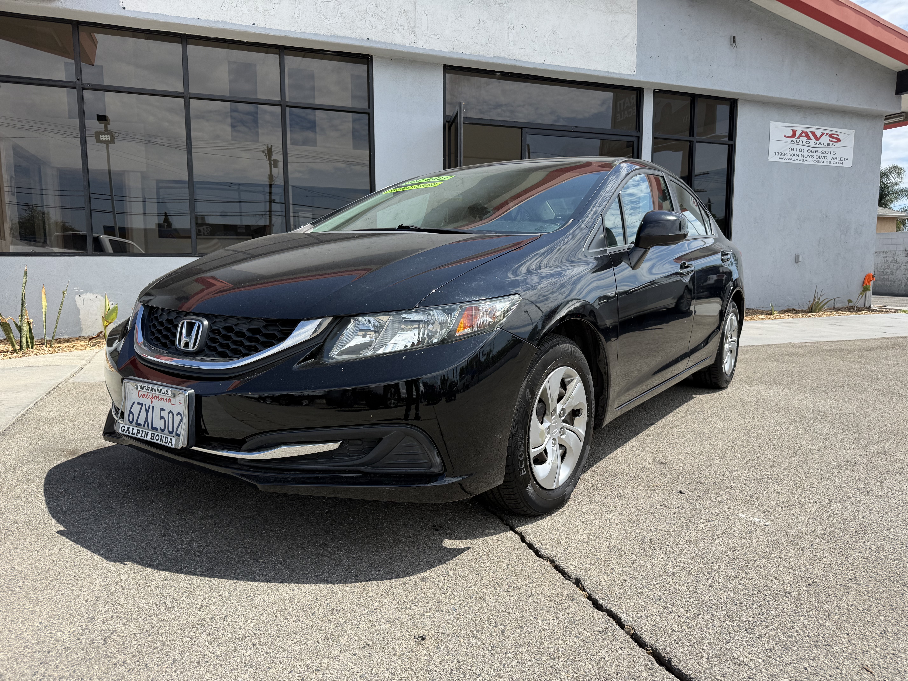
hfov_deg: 71.6
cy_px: 340
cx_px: 454
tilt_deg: -6.8
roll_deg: -0.6
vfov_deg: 56.8
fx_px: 630
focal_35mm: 24
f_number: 1.78
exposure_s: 1/3021
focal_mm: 6.76
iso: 80
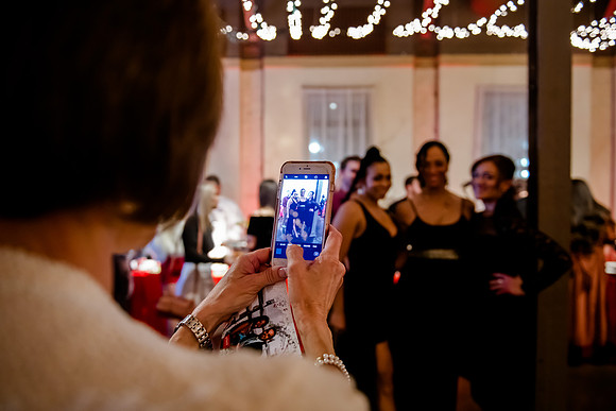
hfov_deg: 63.1
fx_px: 501
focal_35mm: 29
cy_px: 206
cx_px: 308
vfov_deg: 44.6
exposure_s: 1/80
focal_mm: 27
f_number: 2.8
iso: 4000
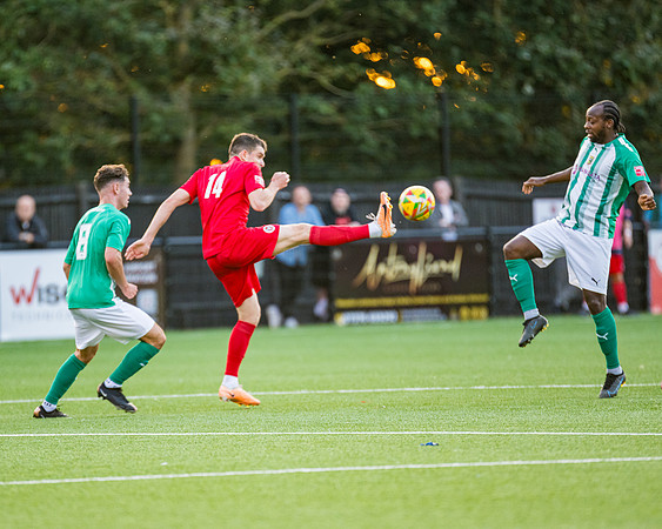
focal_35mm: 409
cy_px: 264
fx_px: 8014
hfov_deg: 4.7
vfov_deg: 3.8
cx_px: 266
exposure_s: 1/640
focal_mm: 300
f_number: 2.8
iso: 1250
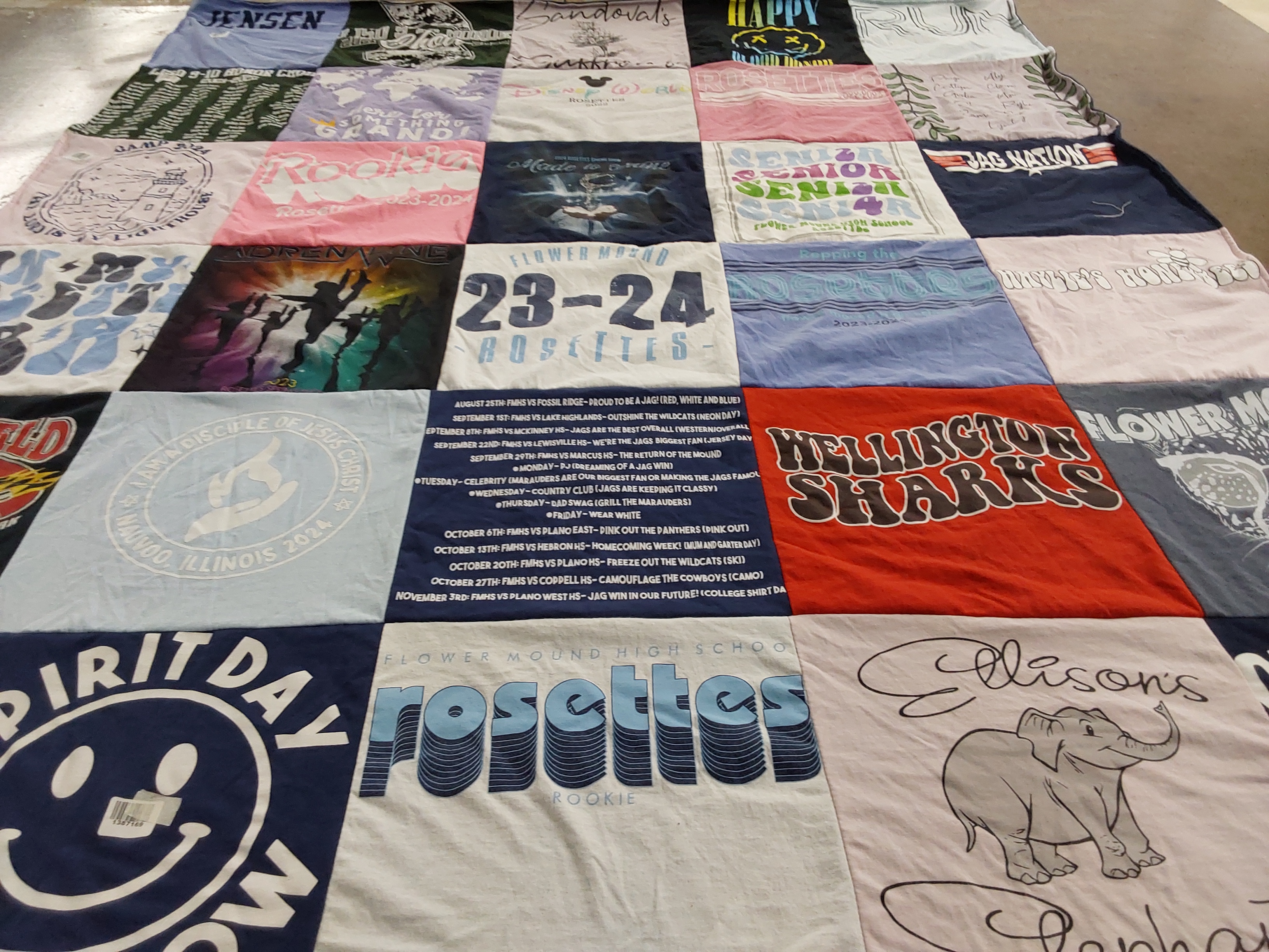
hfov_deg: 63.4
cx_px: 634
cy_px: 476
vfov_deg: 49.7
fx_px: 1026
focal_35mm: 28
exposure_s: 1/60
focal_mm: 2.91
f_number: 1.9
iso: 100
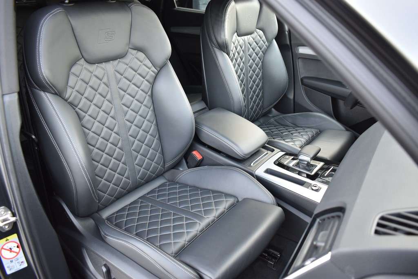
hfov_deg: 67.4
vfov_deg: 48.0
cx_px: 209
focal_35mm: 27
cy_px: 140
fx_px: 314
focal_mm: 18
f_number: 4
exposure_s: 1/60
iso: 500
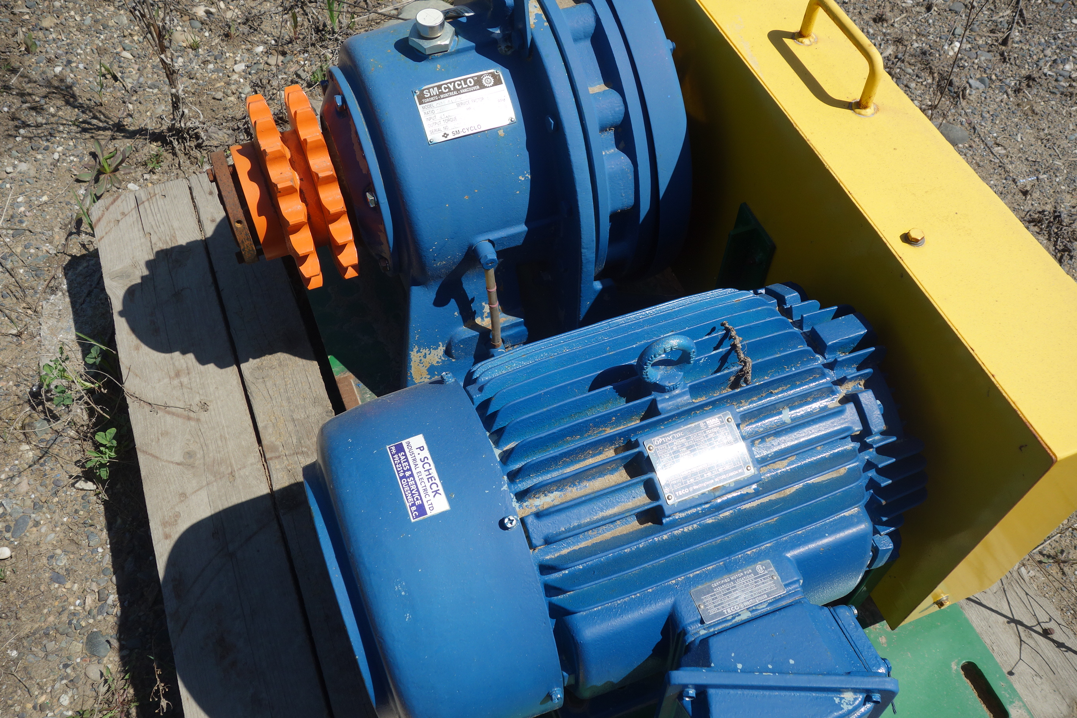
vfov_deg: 41.1
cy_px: 359
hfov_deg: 58.7
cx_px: 538
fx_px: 957
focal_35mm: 32
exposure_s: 1/640
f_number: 5.6
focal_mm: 11.89
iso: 125
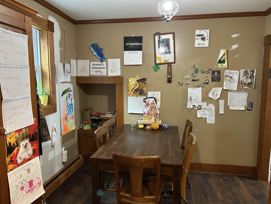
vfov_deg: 53.1
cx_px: 136
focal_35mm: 26
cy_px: 102
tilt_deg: -6.6
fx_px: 204
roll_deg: +0.4
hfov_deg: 67.3
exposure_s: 1/60
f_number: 1.5
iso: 320
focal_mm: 5.7
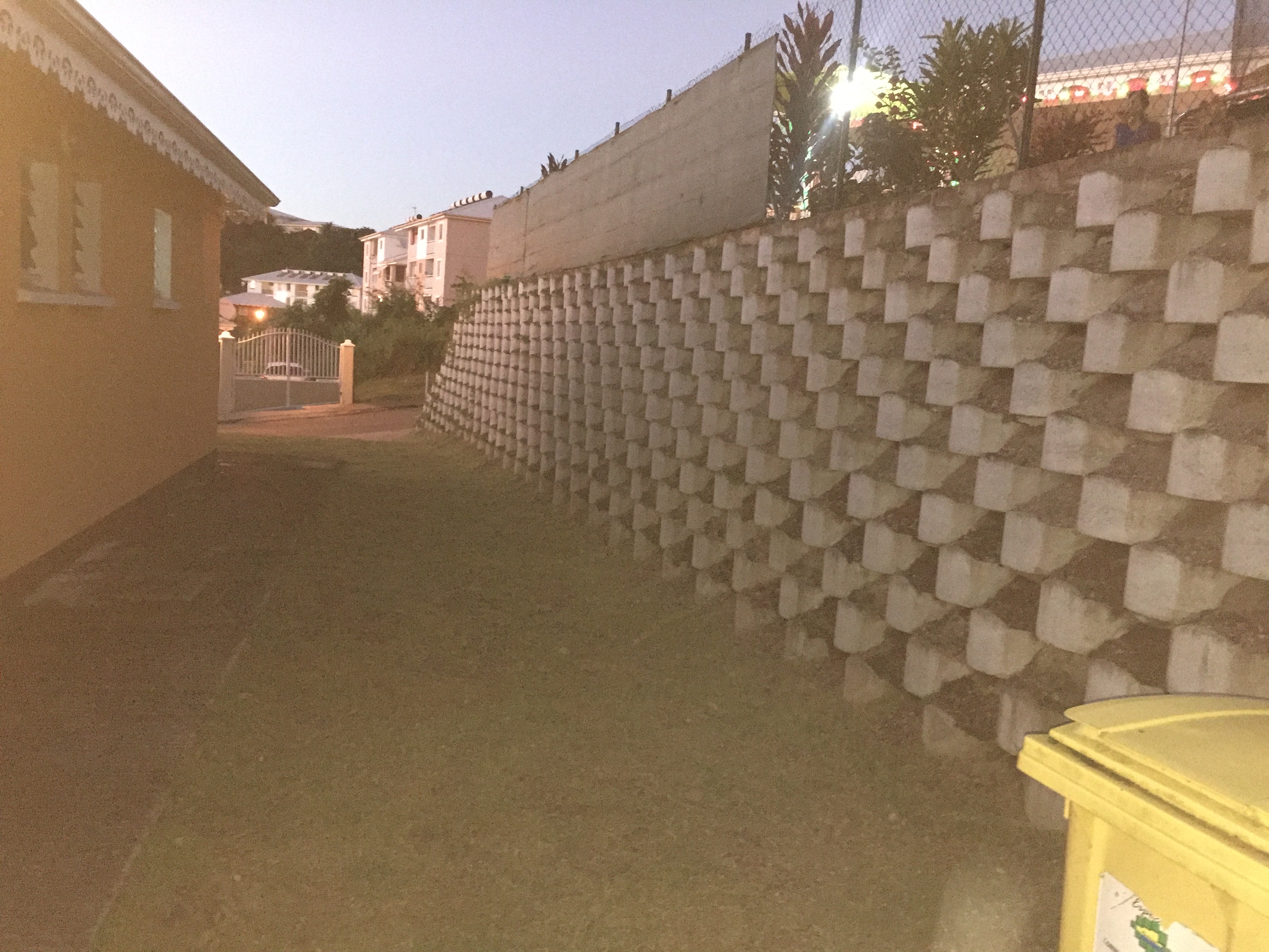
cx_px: 634
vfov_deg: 48.2
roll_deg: -4.5
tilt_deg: -6.3
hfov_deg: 61.7
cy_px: 476
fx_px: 1063
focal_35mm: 29
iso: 800
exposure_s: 1/17
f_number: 2.2
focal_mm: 4.15
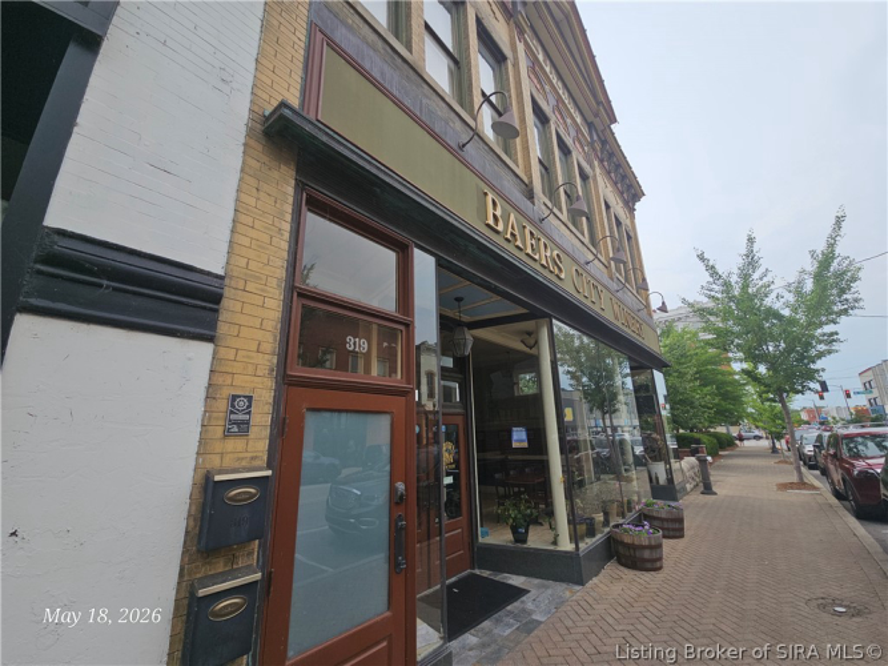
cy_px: 333
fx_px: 333
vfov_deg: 89.9
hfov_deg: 106.2
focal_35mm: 13
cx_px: 444
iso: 50
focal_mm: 2.2
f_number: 2.2
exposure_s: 1/1593
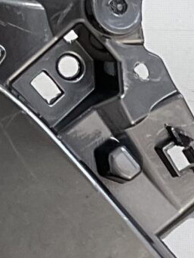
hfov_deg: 6.4
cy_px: 410
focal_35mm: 217
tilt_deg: -7.7
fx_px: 1620
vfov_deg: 8.9
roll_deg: +1.9
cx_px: 538
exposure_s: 1/331
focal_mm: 3
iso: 16
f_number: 1.8
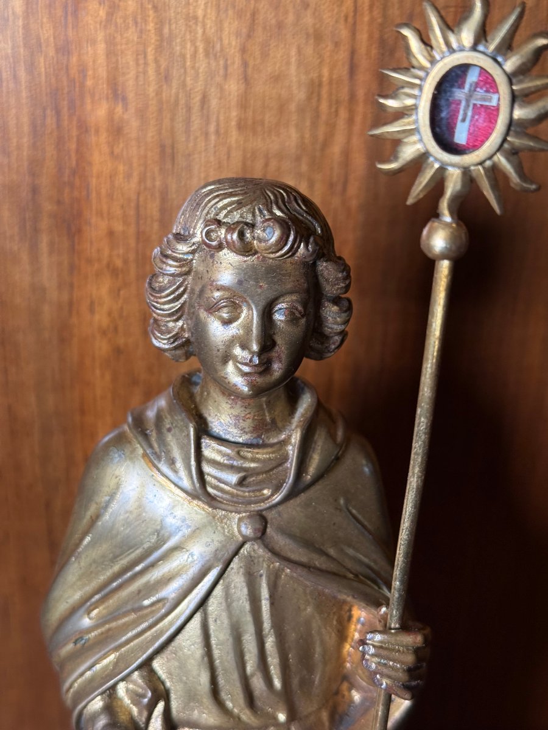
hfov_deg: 30.3
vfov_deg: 39.7
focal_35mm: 48
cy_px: 365
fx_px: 1013
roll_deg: -1.3
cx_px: 274
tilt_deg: -21.6
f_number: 1.78
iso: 100
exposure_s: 1/107
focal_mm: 6.76
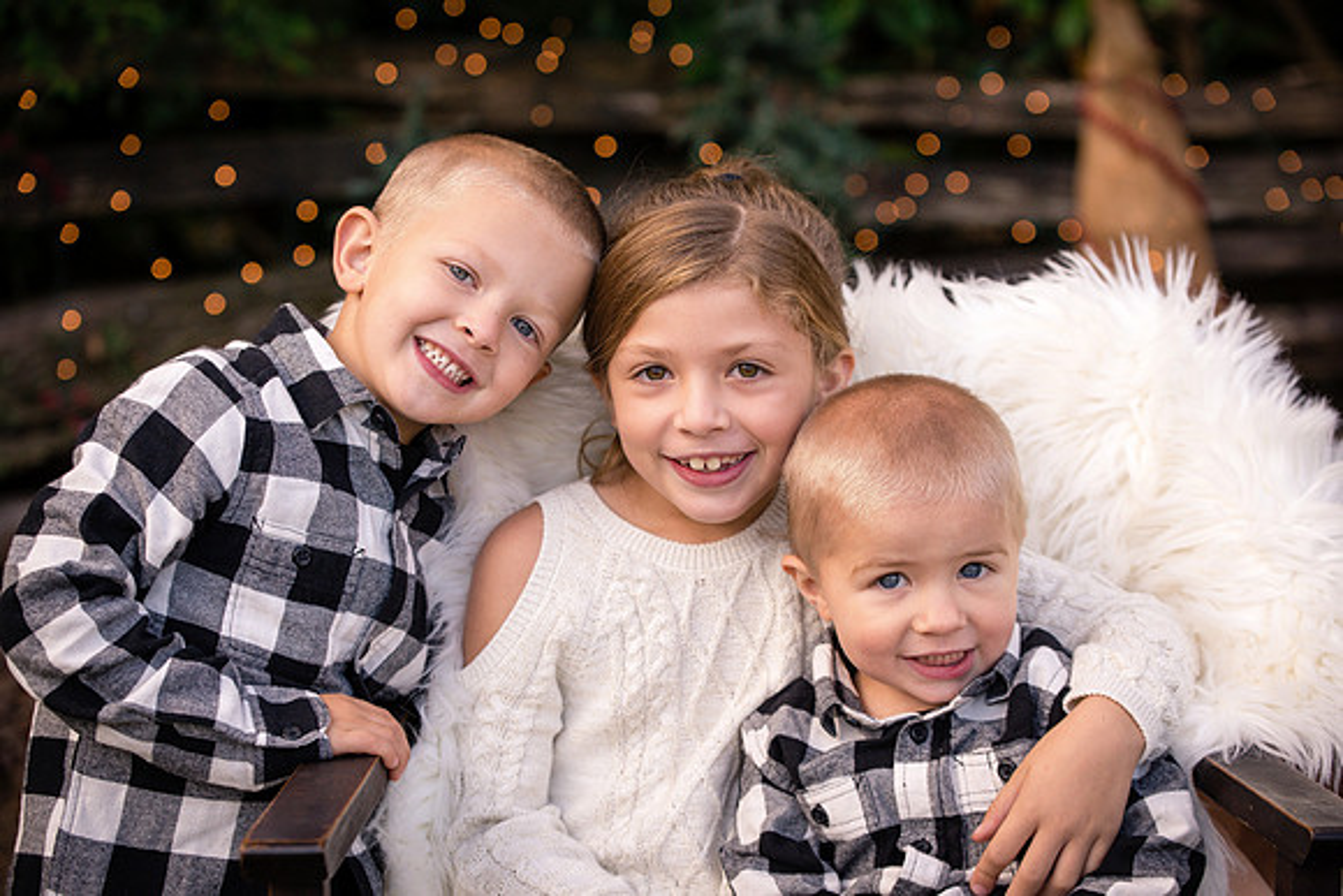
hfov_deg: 25.4
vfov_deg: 17.1
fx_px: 2985
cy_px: 448
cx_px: 672
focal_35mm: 80
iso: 400
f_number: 3.5
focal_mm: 80
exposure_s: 1/1000
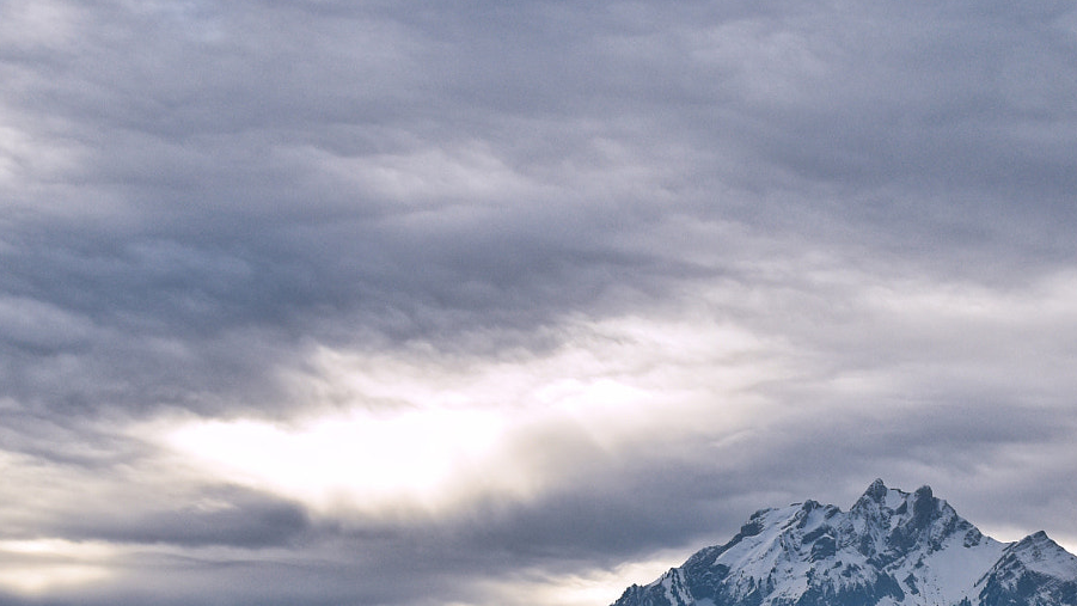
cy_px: 602
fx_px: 2311
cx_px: 901
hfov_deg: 25.6
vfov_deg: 14.7
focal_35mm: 81
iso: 200
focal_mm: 29
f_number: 8
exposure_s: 1/250
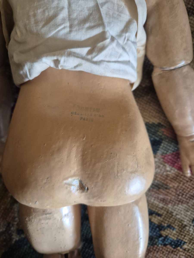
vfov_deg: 73.9
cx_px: 97
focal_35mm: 23
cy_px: 129
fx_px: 172
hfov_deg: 58.9
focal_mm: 5.4
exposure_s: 1/100
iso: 500
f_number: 1.8
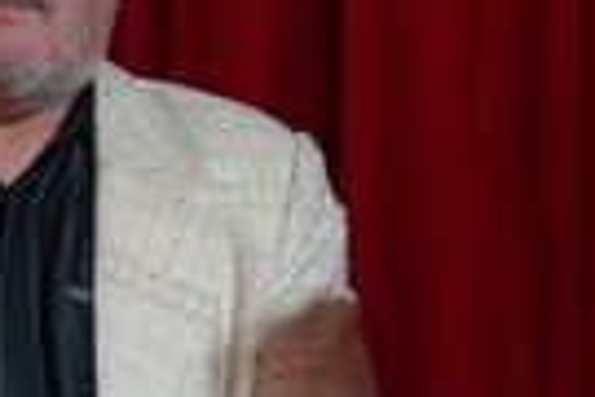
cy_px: 262
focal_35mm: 113
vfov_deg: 12.1
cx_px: 79
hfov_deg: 17.9
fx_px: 1867
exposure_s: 1/160
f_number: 4
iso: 12800
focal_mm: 38
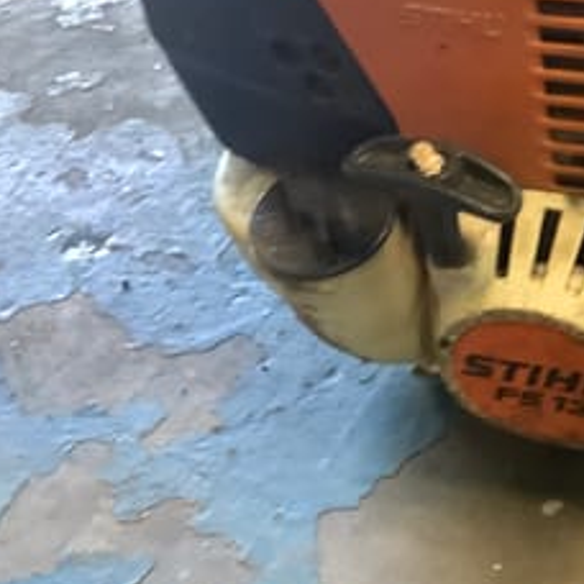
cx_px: 630
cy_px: 283
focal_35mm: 60
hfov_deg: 26.5
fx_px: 1145
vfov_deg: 28.6
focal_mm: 3.3
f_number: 2.4
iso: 320
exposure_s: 1/33
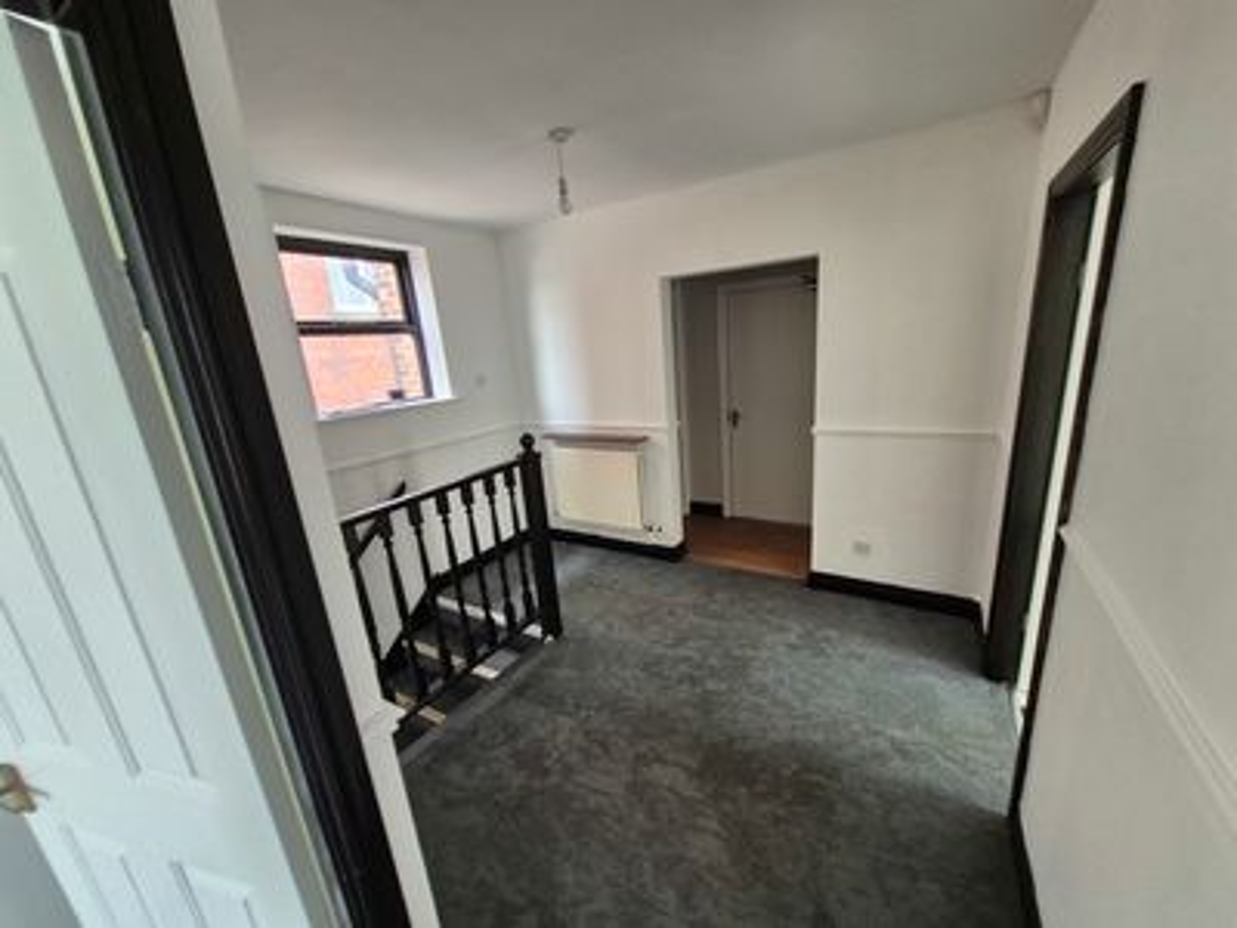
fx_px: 465
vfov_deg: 89.9
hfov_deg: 106.2
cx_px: 618
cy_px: 464
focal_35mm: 13
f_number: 2.2
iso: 160
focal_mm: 1.74
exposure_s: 1/50
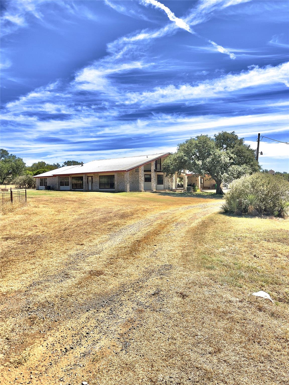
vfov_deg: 67.3
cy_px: 192
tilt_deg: -2.4
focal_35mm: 26
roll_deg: +2.0
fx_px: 289
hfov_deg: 53.1
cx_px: 144
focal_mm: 5.1
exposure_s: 1/5376
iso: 32
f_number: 1.6
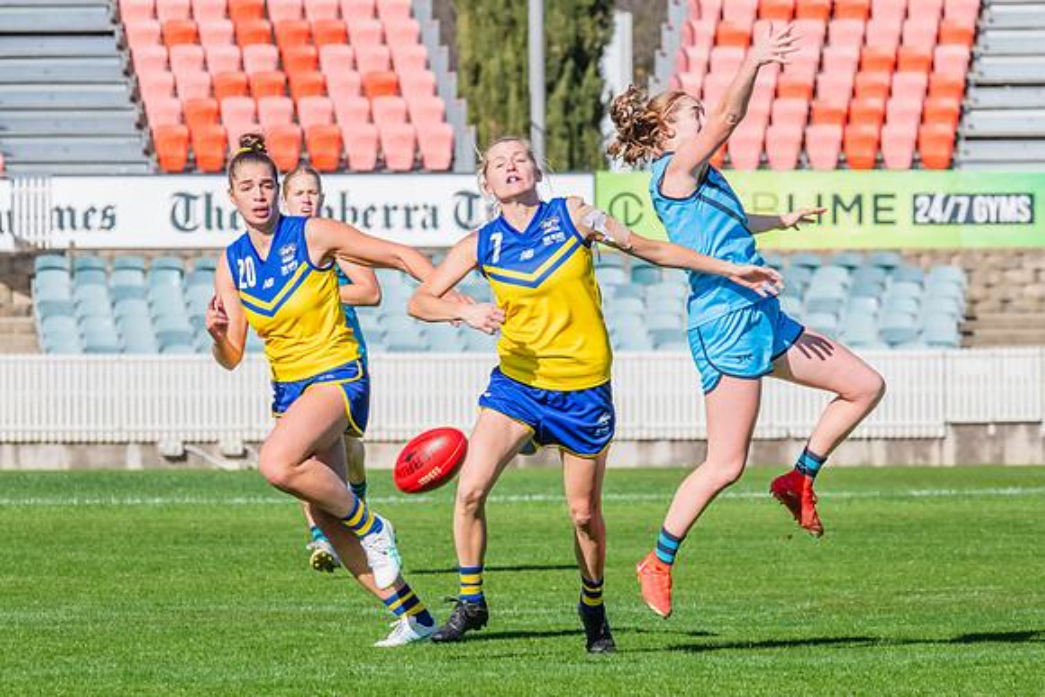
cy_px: 178
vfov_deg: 3.3
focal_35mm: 413
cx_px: 582
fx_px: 11988
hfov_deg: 5.0
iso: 800
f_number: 14
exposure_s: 1/1250
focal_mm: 270
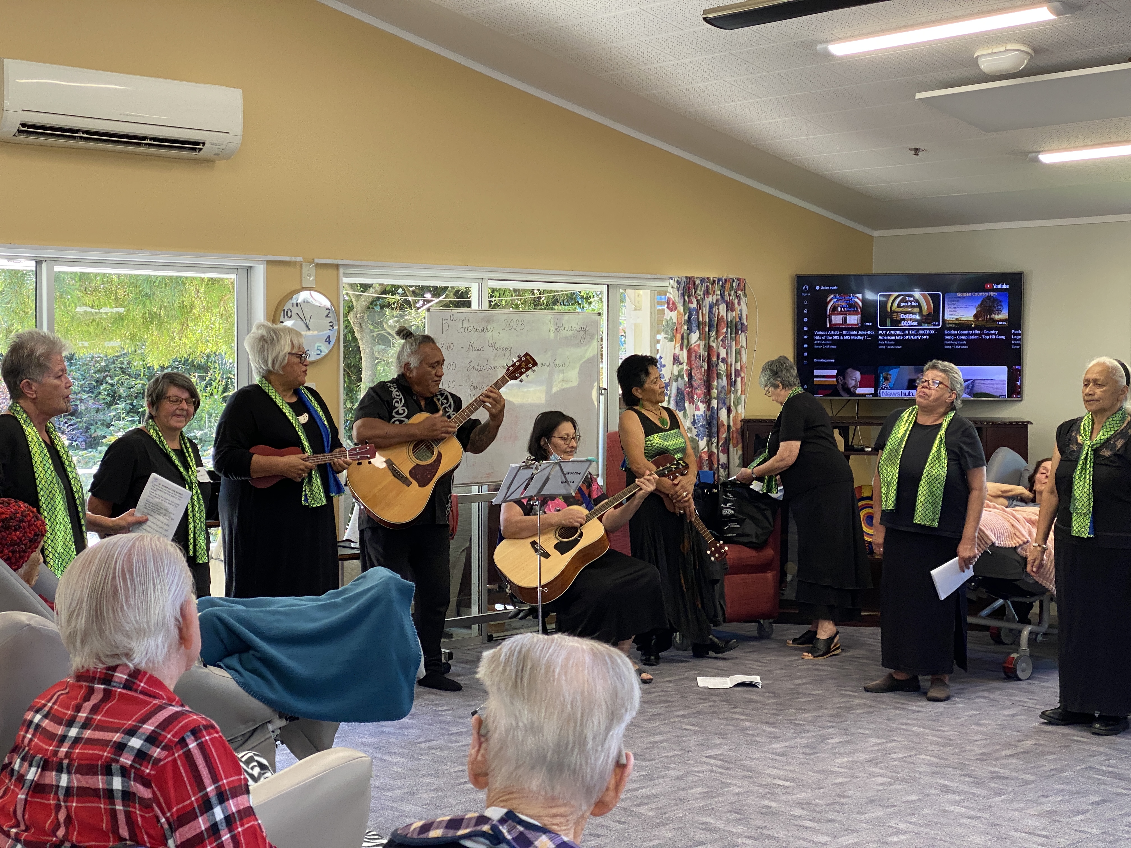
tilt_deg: -1.2
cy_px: 424
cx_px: 566
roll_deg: -0.9
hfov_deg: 36.8
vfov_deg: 28.0
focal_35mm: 52
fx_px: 1699
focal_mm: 6
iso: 80
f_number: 2
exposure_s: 1/100
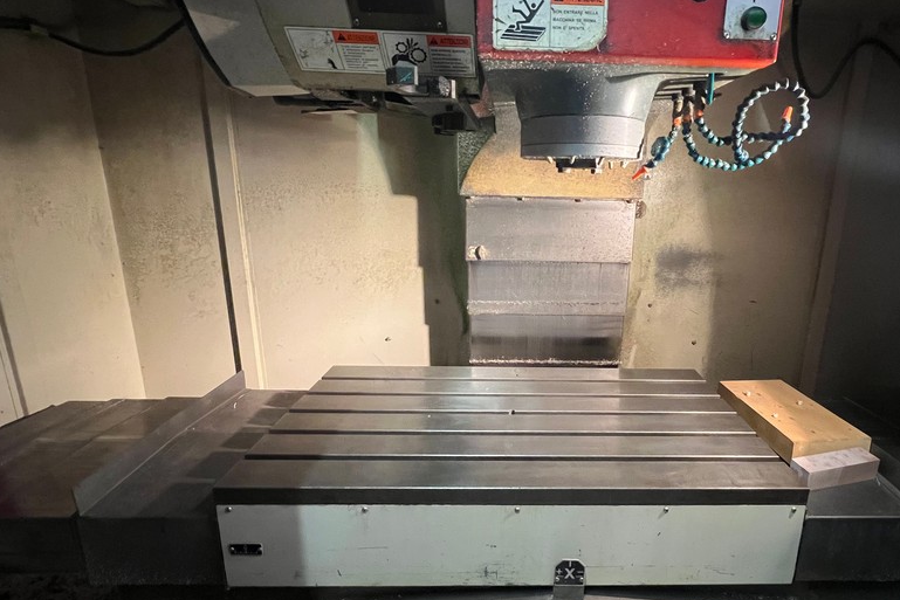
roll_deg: -1.6
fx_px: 450
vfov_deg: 67.4
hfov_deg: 89.0
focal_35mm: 18
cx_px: 534
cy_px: 297
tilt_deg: -13.2
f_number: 1.8
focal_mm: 1.57
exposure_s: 1/50
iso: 640
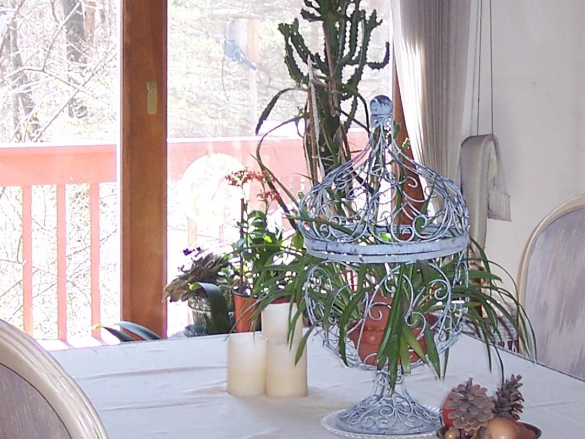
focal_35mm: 108
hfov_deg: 18.2
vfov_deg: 13.7
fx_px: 1826
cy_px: 150
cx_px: 378
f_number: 2.8
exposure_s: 1/60
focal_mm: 8
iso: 100
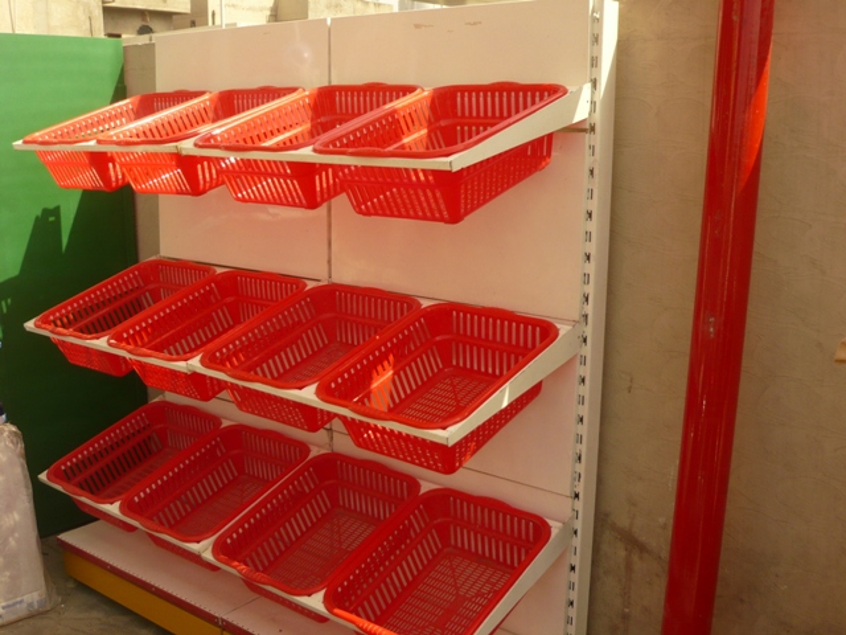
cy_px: 318
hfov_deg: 49.0
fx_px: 929
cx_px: 423
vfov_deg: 37.7
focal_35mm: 38
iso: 100
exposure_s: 1/500
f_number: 3.2
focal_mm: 6.2
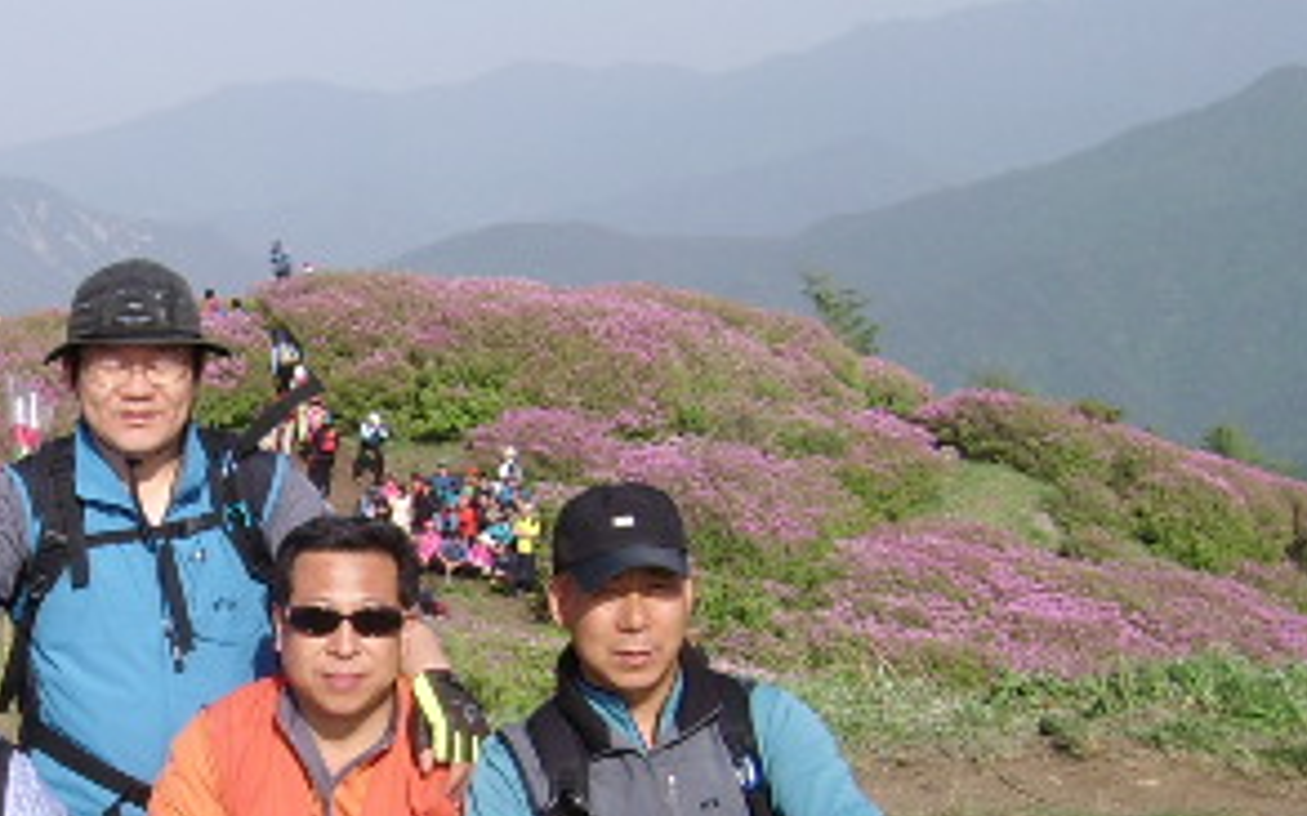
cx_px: 192
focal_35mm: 81
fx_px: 2885
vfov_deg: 16.0
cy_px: 638
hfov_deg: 24.9
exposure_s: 1/324
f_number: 5.8
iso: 50
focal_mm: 5.95
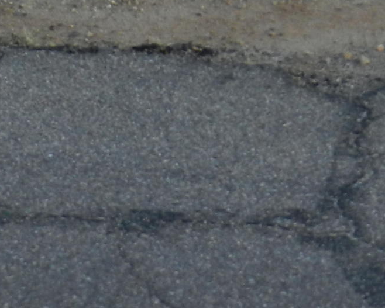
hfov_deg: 14.8
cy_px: -272
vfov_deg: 11.1
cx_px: 309
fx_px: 1471
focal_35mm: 129
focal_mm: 5.1
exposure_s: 1/80
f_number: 3.6
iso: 160
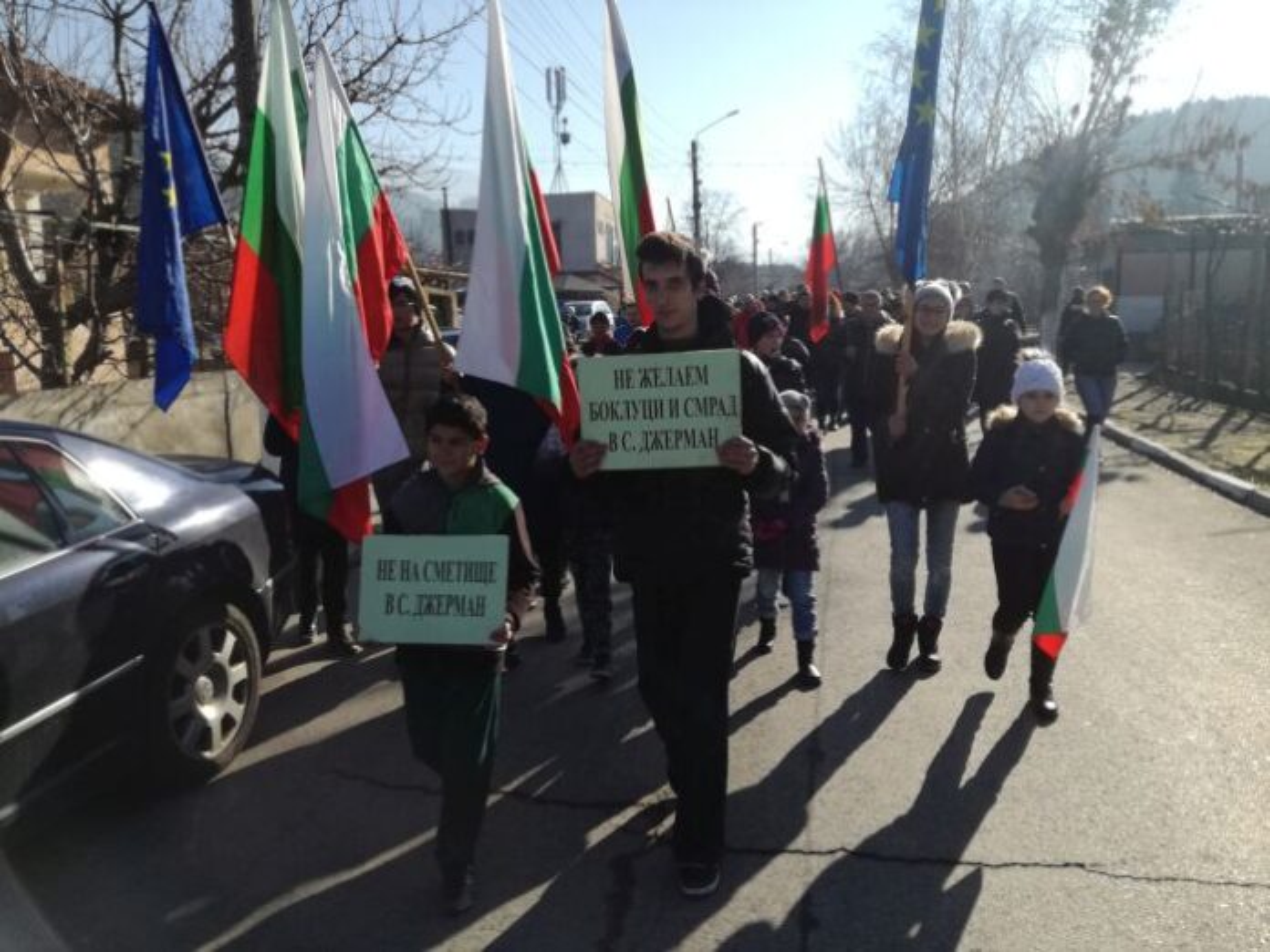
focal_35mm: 27
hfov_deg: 65.3
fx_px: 991
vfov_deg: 51.4
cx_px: 635
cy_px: 476
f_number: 2
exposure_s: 1/1309
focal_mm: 3.79
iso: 50
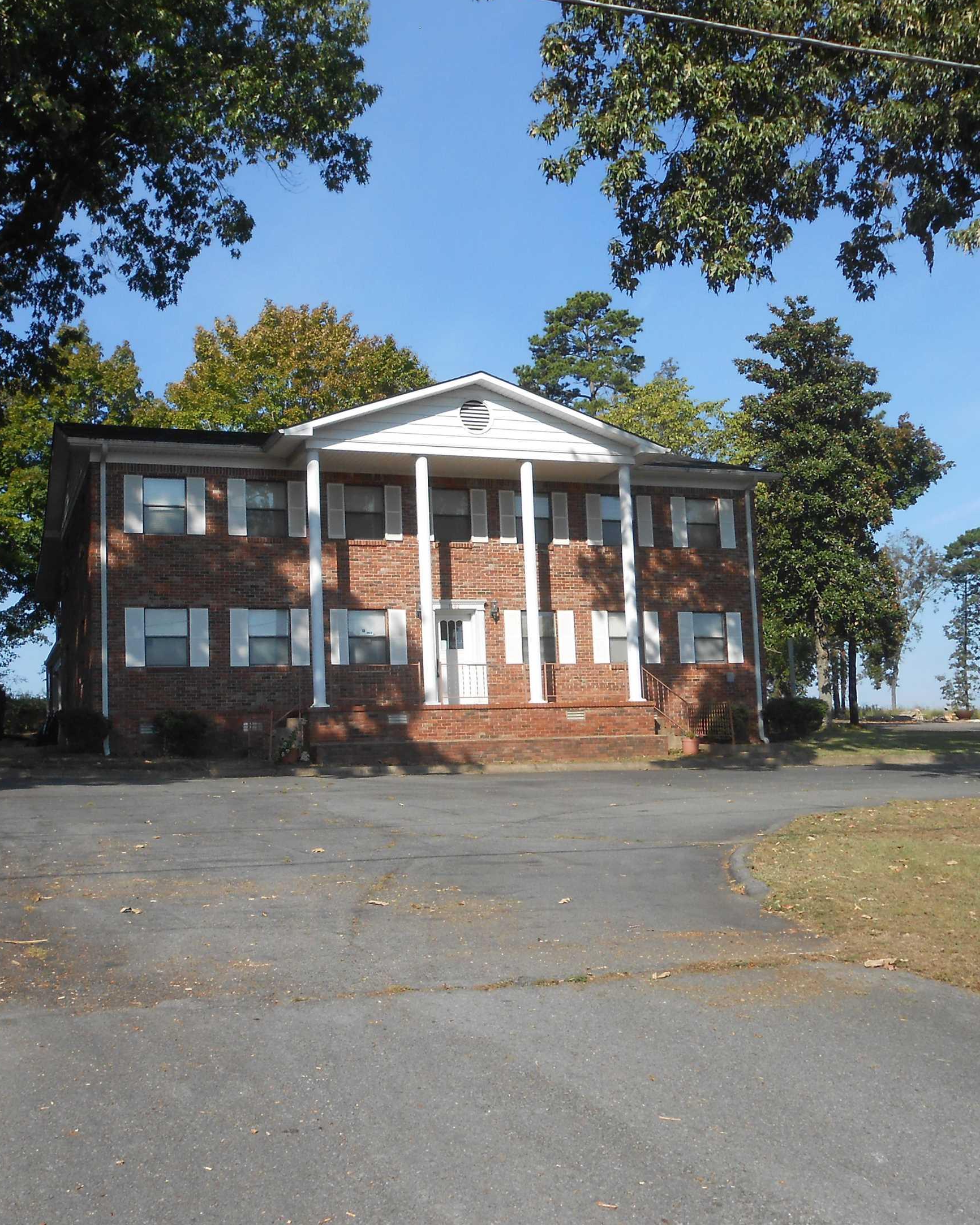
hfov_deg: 41.1
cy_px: 619
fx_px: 1306
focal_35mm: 36
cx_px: 437
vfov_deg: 50.3
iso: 80
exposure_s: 1/800
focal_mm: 4.6
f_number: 3.5
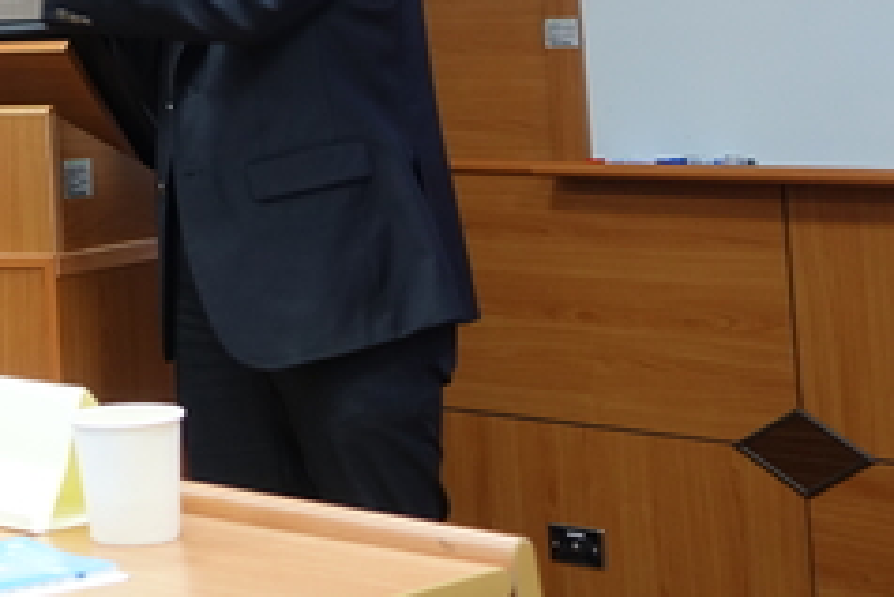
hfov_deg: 17.7
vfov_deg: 12.5
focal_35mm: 106
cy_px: -186
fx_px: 2634
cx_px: -361
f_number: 2.8
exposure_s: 1/40
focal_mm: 13.16
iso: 200
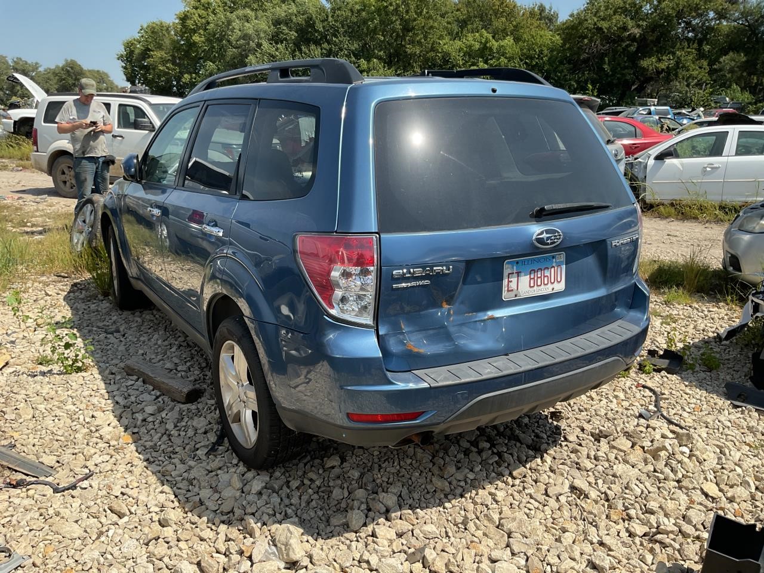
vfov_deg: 48.2
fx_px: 640
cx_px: 382
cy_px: 286
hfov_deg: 61.7
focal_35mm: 29
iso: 16
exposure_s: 1/1250
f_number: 1.8
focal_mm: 3
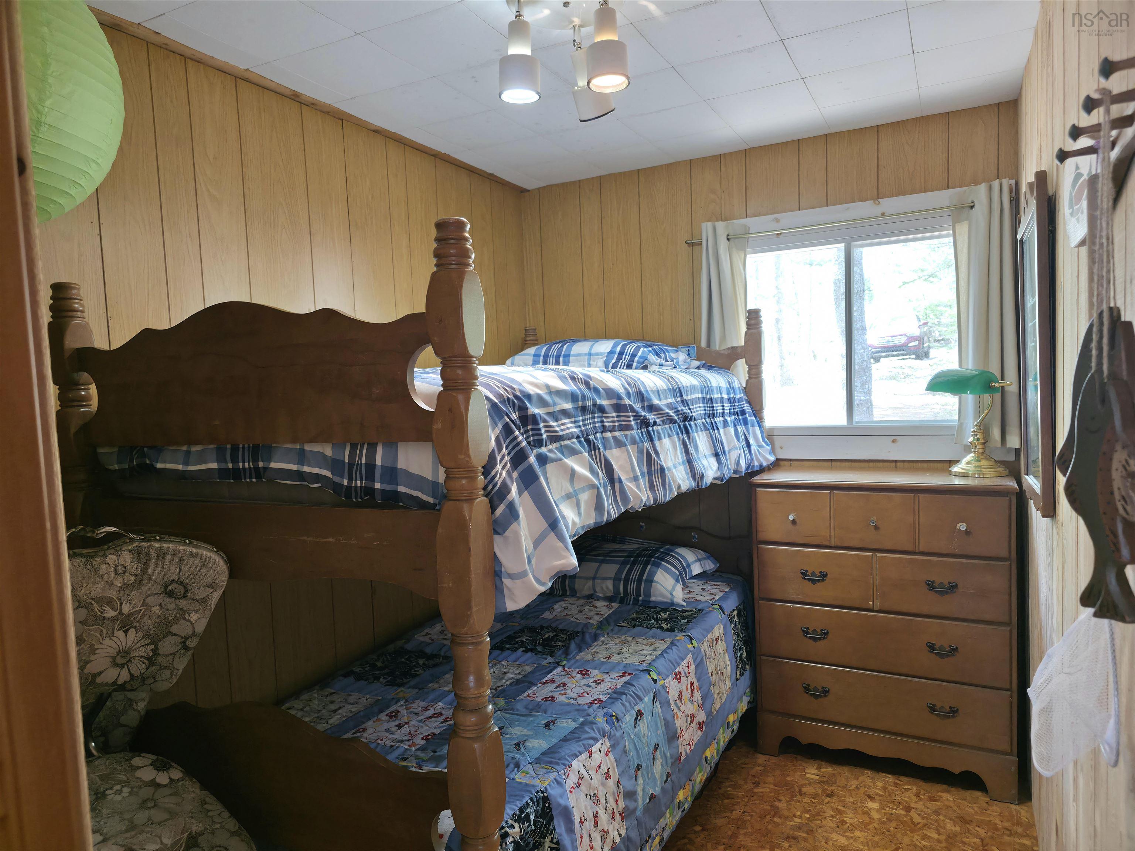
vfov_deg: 58.9
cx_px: 568
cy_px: 426
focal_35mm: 23
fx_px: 754
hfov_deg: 73.9
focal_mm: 6.3
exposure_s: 1/40
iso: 200
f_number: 1.7
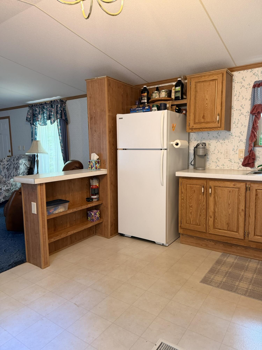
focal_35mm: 24
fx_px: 242
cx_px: 131
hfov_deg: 56.8
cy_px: 175
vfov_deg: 71.6
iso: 250
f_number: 1.78
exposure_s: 1/60
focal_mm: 6.76
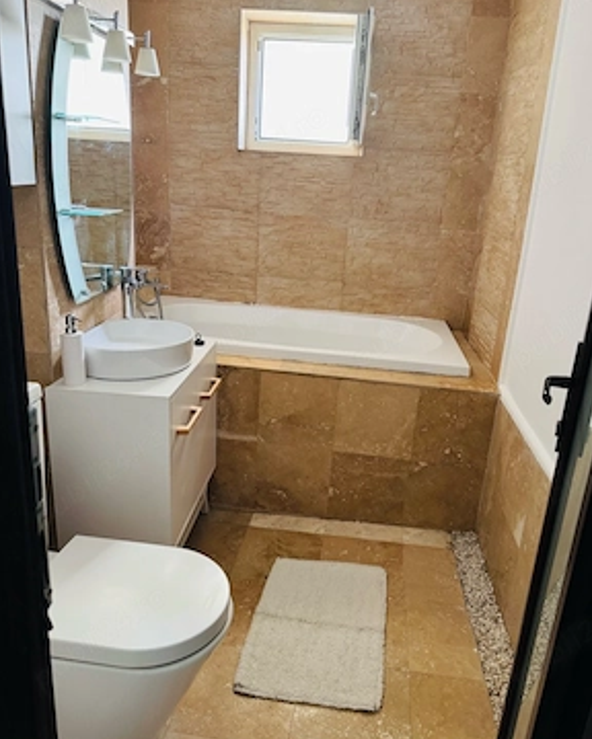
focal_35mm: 26
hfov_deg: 54.9
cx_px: 300
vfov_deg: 65.9
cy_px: 343
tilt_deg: -16.6
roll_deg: -4.0
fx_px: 569
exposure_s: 1/60
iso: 250
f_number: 1.78
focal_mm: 6.76
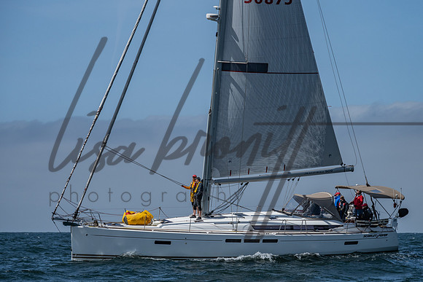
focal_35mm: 178
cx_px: 236
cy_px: 138
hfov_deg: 11.5
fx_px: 2092
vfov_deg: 7.7
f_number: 6.3
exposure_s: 1/2500
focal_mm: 135
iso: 200
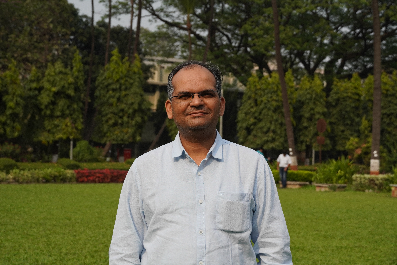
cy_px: 132
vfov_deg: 20.8
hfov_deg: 30.7
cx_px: 196
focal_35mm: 66
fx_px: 722
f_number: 5.6
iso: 640
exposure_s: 1/4000
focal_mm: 43
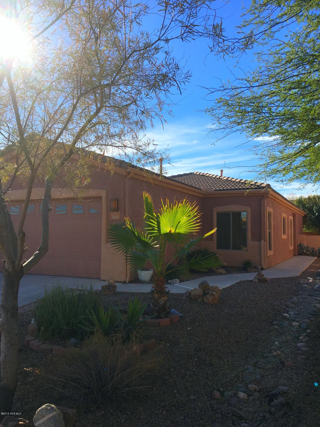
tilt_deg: +4.8
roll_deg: -0.9
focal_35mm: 29
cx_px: 160
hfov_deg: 48.2
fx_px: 357
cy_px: 214
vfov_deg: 61.7
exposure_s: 1/1326
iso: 25
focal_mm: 4.15
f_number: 2.2
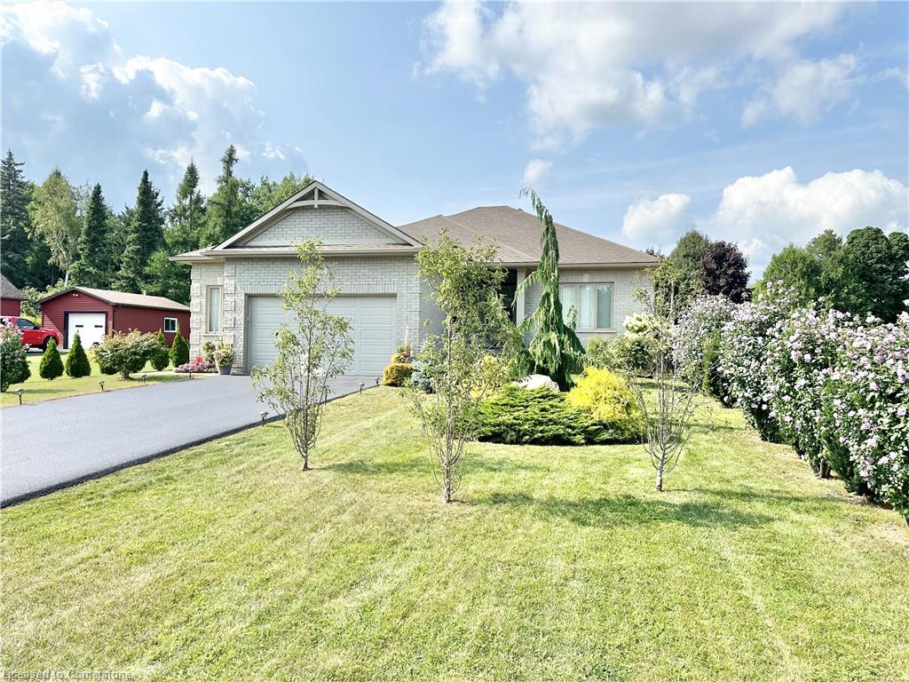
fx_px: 630
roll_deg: -0.9
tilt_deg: +0.4
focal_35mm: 24
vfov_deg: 56.8
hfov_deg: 71.6
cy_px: 341
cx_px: 454
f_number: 1.78
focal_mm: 6.86
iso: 80
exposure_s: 1/4184
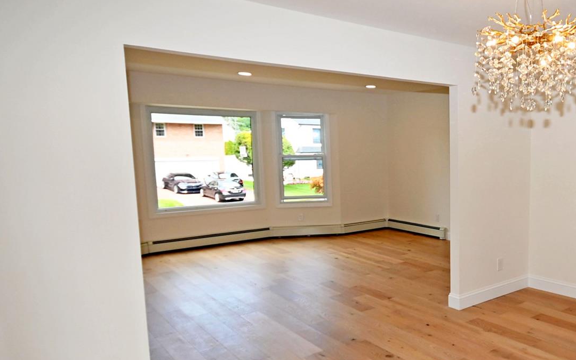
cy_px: 200
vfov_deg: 43.1
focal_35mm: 29
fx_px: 455
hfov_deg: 59.2
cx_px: 468
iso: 200
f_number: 5.6
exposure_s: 1/125
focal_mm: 10
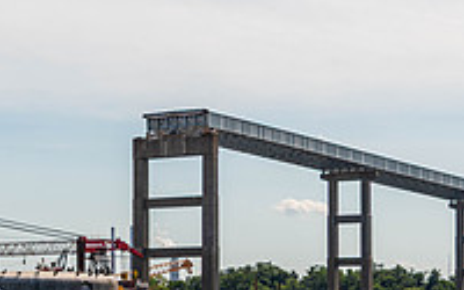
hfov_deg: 17.1
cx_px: 4
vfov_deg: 11.0
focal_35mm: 119
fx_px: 1505
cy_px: 245
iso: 64
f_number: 8
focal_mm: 38
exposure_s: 1/320
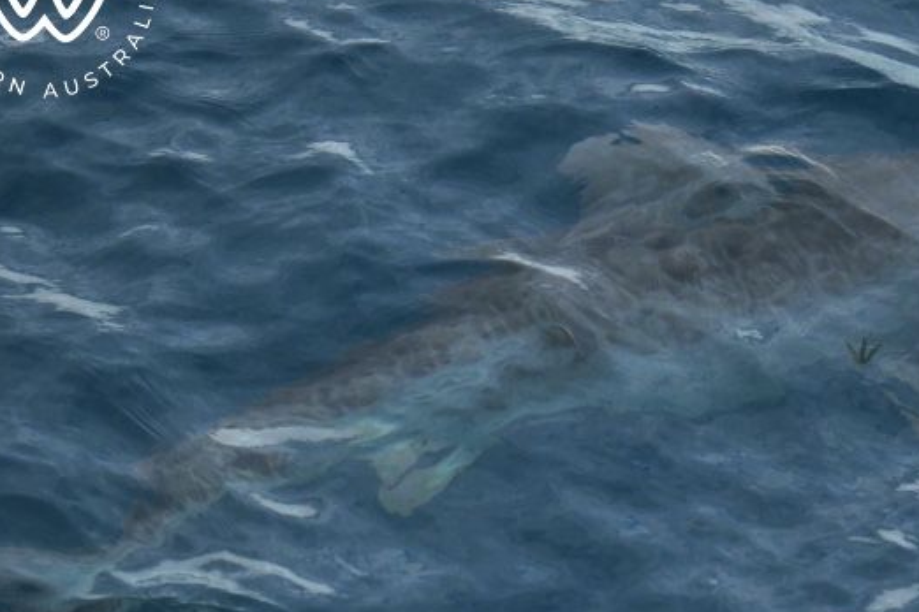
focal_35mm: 368
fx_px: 9393
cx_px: 630
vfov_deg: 3.7
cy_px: 340
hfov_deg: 5.6
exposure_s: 1/8000
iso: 6400
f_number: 5.6
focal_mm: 240
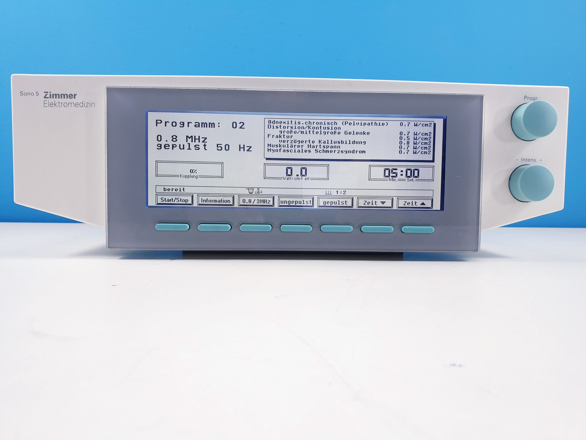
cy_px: 220
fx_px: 440
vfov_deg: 53.1
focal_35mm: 26
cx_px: 293
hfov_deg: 67.3
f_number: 2.4
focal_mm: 4.3
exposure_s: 1/50
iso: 64
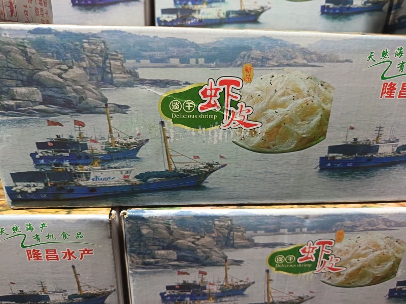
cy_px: 152
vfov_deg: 56.8
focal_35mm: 24
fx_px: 281
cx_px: 203
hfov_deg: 71.6
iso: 4086
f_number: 1.75
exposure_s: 1/100
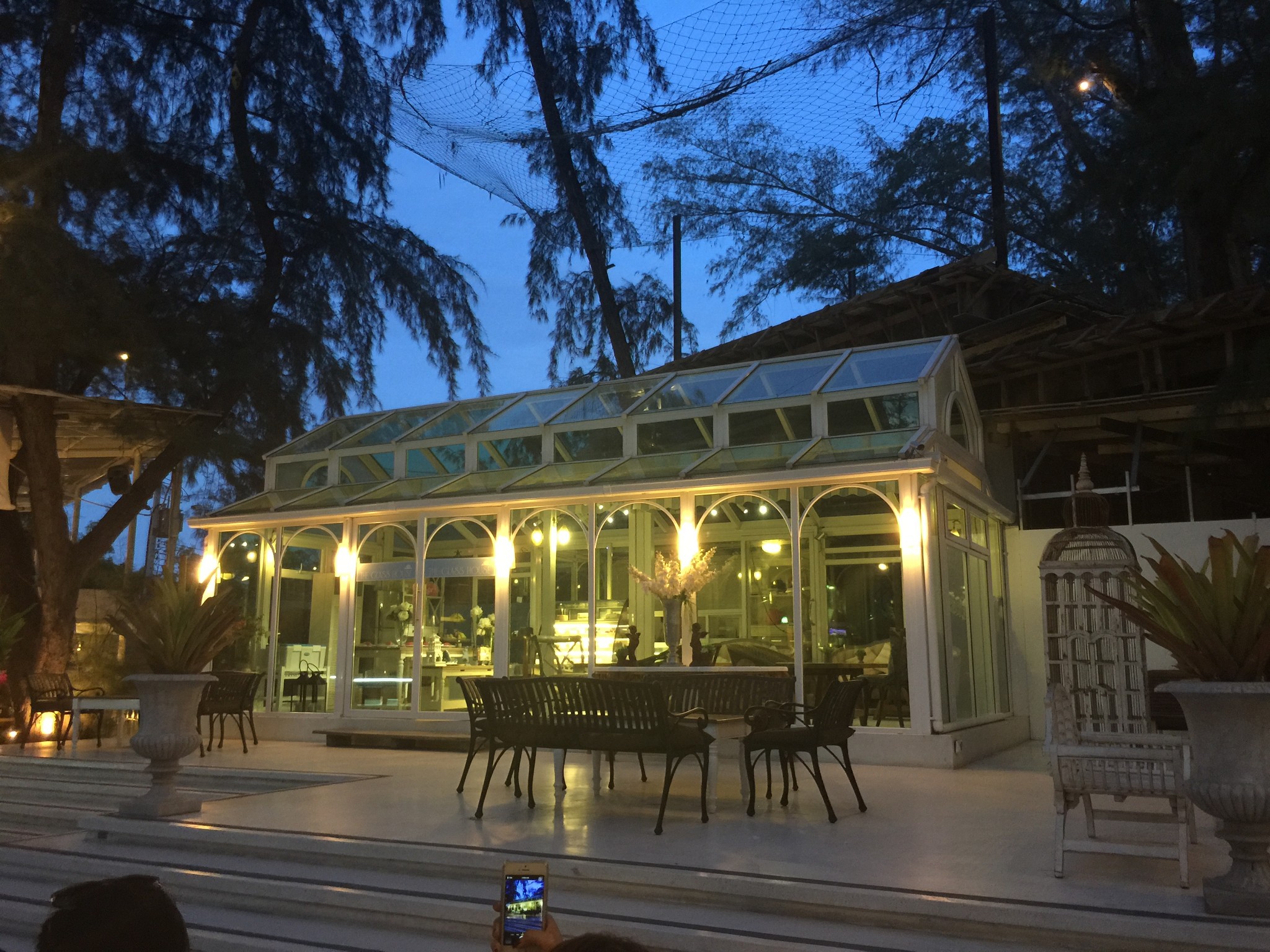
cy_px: 476
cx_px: 635
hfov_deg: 61.7
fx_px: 1064
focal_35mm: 29
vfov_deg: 48.2
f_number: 2.2
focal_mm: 4.15
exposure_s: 1/4
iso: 64
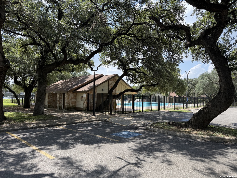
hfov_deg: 71.6
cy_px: 89
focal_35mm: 24
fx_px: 164
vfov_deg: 56.8
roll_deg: +0.0
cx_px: 118
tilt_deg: +2.4
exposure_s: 1/2169
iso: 100
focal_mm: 6.76
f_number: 1.78
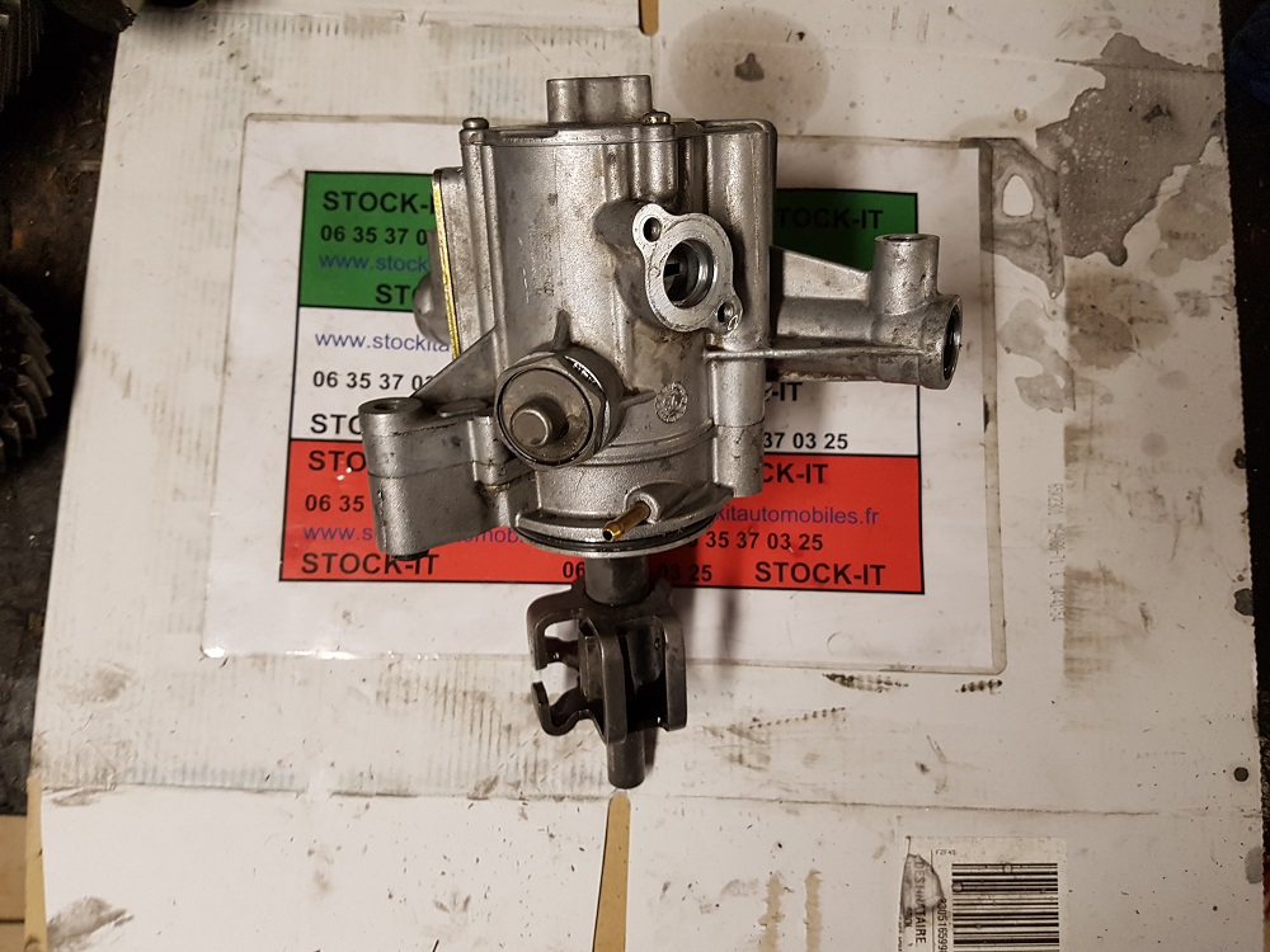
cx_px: 635
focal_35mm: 26
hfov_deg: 67.3
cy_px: 476
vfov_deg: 53.1
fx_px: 954
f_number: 1.7
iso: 160
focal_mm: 4.2
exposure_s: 1/50
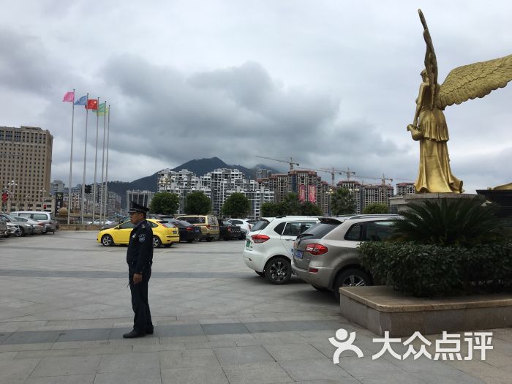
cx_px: 256
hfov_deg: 61.7
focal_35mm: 29
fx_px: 429
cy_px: 192
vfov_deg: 48.2
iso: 25
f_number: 2.2
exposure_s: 1/1508
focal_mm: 4.15
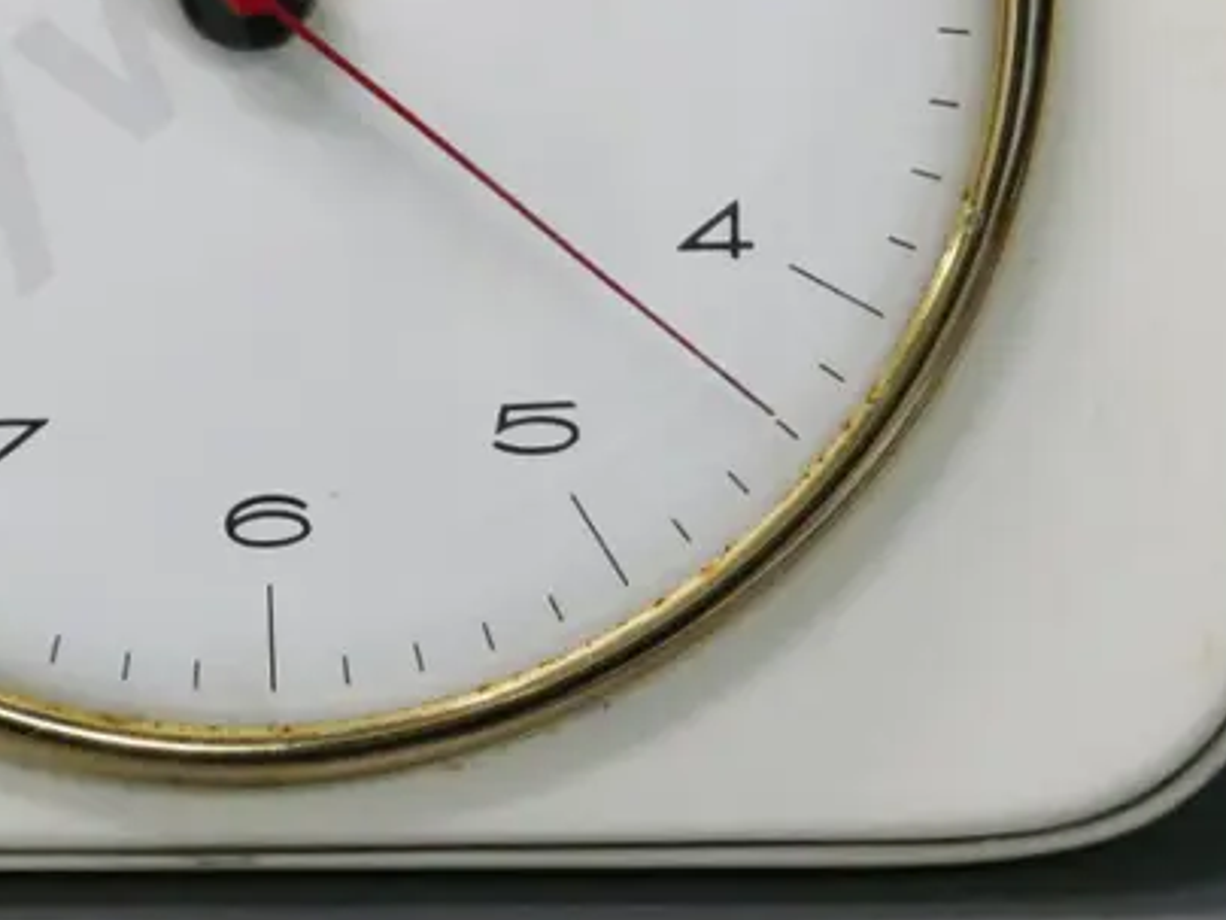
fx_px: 5029
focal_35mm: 142
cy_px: -9
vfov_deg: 10.4
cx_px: 203
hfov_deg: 13.8
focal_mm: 28
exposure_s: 1/250
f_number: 4.9
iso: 3200
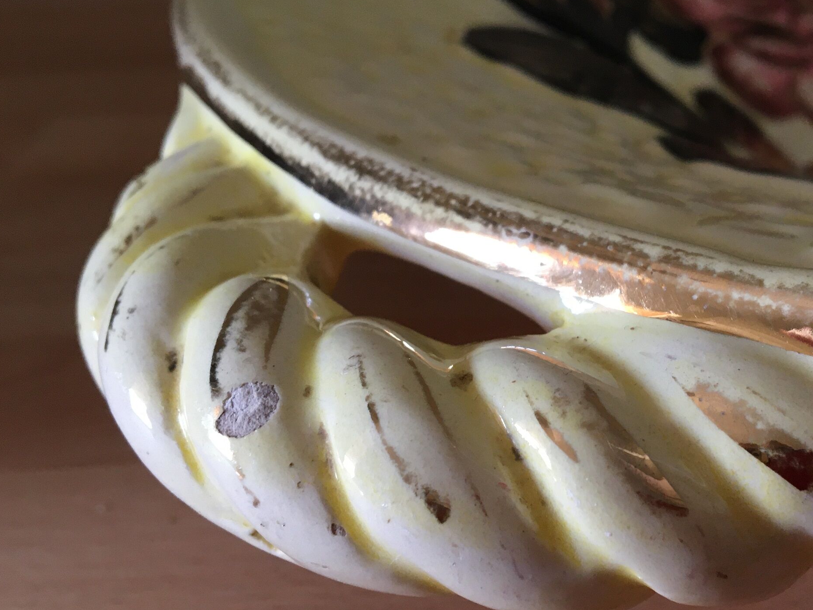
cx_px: 572
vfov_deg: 34.2
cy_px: 379
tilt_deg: -32.7
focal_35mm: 42
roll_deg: +2.0
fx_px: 986
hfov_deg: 43.8
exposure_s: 1/33
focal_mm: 4.15
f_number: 2.2
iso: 100
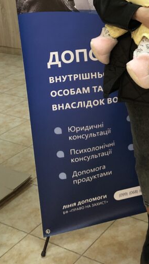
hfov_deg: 19.0
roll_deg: +2.0
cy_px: 50
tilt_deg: -13.6
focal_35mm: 61
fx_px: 428
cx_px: 163
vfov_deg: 33.3
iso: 80
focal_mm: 4
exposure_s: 1/17
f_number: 1.8
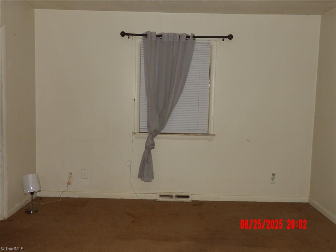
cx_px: 168
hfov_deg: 55.4
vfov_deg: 42.9
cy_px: 126
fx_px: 320
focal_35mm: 33
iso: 200
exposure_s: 1/33
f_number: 3.6
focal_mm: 5.9
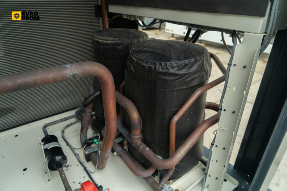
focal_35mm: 24
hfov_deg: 73.7
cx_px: 144
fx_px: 191
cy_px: 96
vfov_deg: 53.1
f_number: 4.5
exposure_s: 1/200
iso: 500
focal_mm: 24
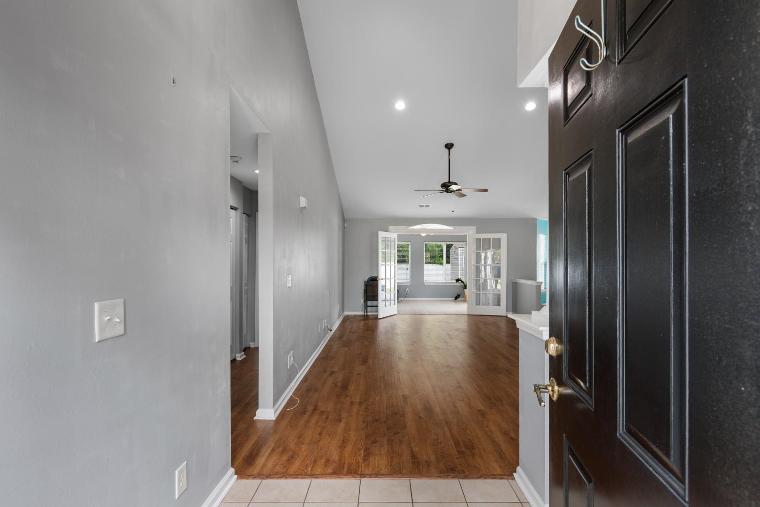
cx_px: 380
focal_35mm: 16
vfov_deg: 73.7
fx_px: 338
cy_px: 254
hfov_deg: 96.7
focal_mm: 11
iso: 100
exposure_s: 1/15
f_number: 4.8
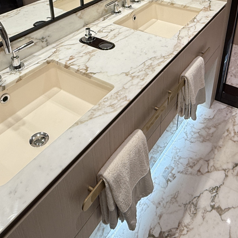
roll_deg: +0.2
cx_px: 125
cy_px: 30
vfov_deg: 42.7
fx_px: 280
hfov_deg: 46.0
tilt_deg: -25.6
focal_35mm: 36
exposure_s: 1/99
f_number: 2.2
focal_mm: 2.22
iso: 64
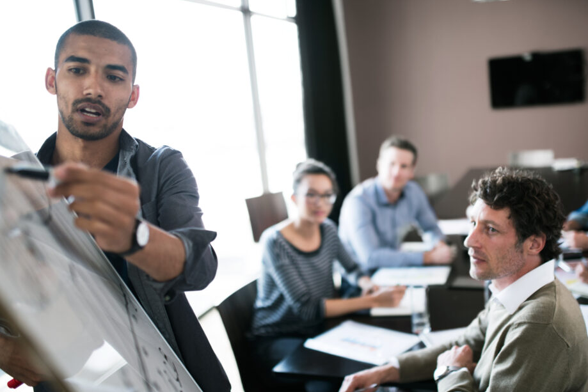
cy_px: 208
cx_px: 322
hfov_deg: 49.5
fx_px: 637
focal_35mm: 39
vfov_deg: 34.2
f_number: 1.6
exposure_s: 1/640
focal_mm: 35
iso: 250
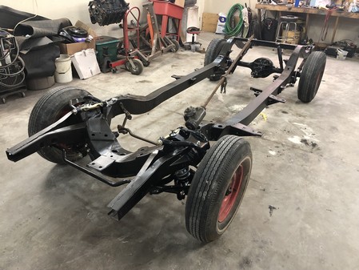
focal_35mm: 28
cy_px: 135
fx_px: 290
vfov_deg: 49.8
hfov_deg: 63.4
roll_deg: -2.0
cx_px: 180
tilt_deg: -28.5
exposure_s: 1/15
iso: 80
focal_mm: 4
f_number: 1.8
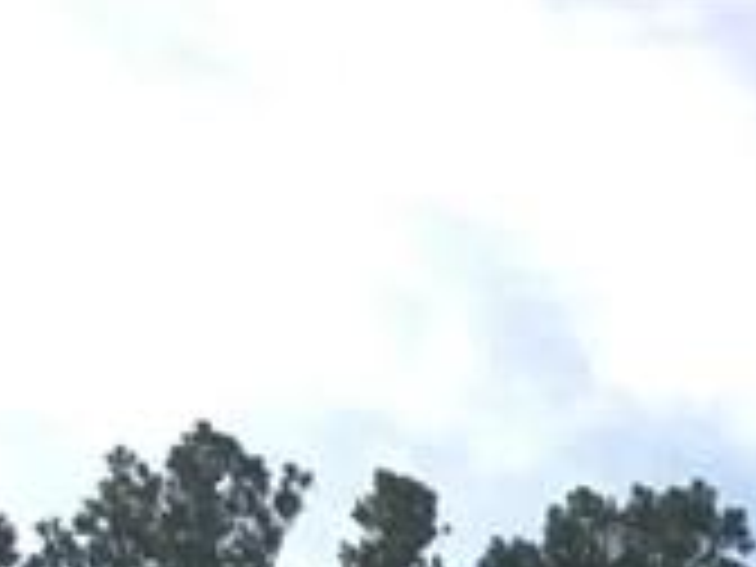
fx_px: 3866
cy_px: 1706
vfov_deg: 7.4
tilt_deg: +5.3
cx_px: 1548
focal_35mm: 177
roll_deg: -1.1
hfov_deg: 10.2
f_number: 2.2
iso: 25
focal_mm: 4.15
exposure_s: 1/620
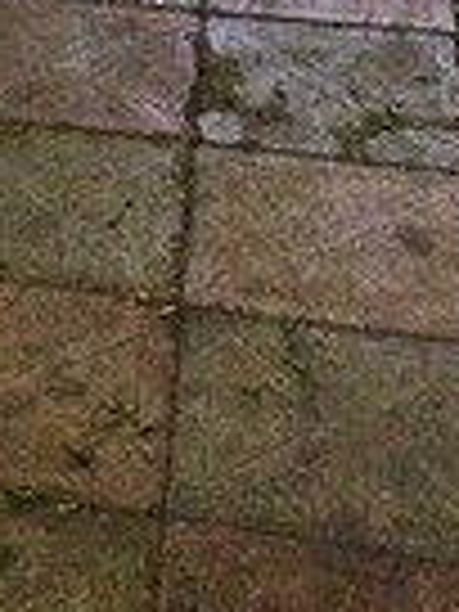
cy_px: -135
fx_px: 1874
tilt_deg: -24.5
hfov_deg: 12.8
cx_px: -338
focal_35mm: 106
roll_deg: +4.0
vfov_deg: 17.6
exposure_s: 1/181
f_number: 2.2
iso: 32
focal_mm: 4.15
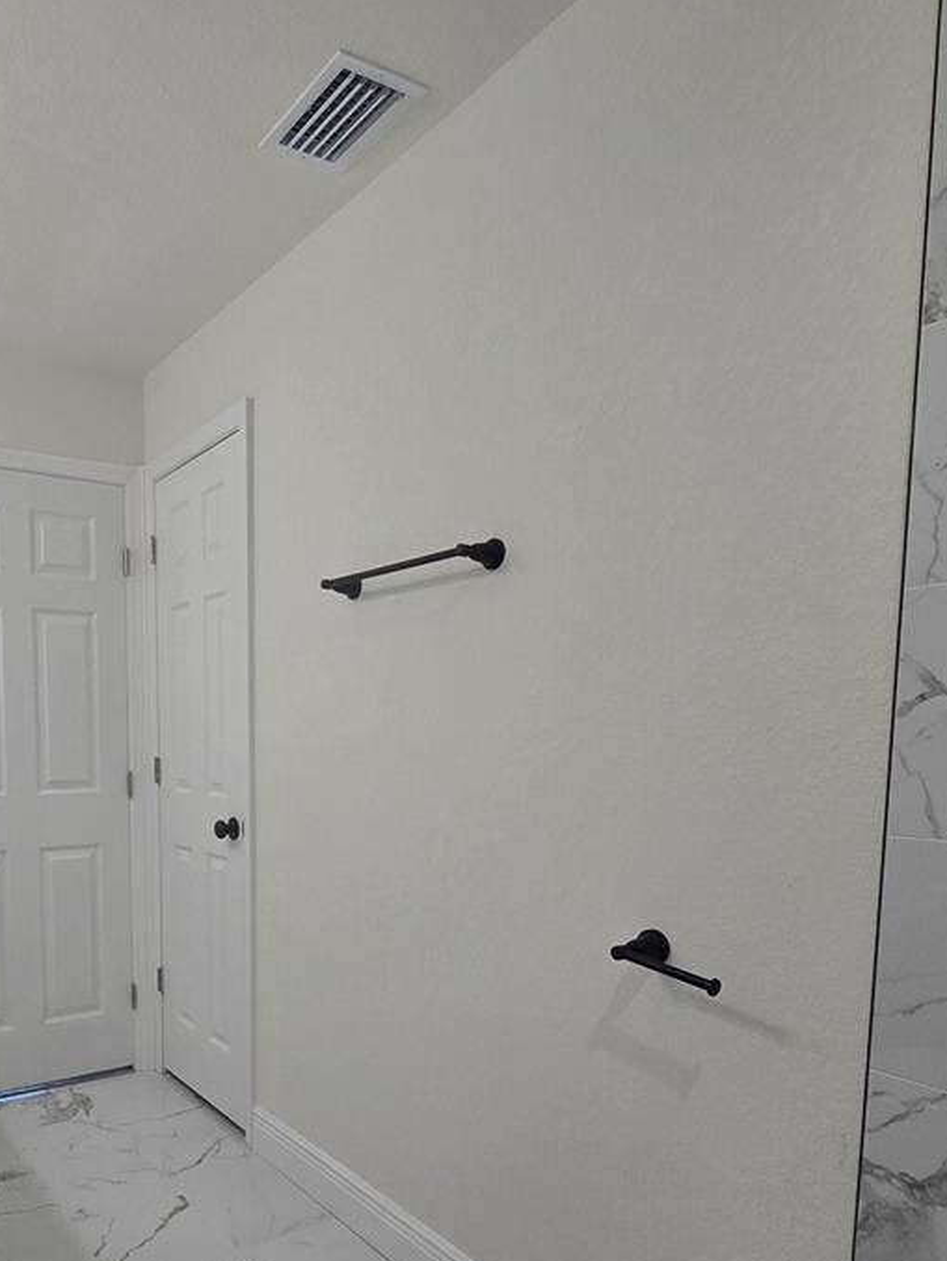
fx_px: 838
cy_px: 828
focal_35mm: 23
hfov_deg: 56.3
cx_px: 249
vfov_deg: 72.0
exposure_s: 1/120
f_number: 2.2
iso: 50
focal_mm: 2.2
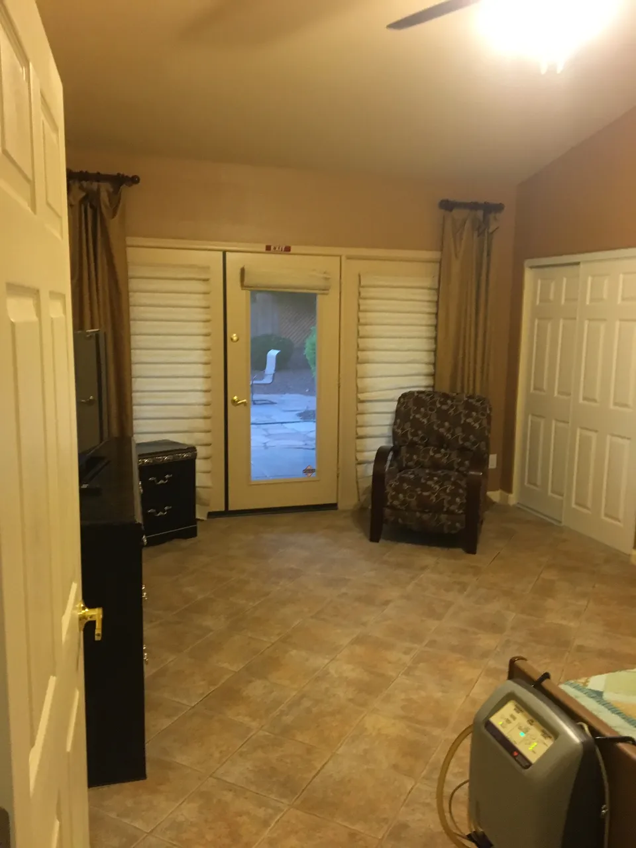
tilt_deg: -5.4
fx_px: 710
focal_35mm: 29
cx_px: 318
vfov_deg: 61.7
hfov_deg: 48.2
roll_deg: -0.8
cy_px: 424
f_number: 2.2
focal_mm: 4.2
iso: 200
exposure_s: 1/15
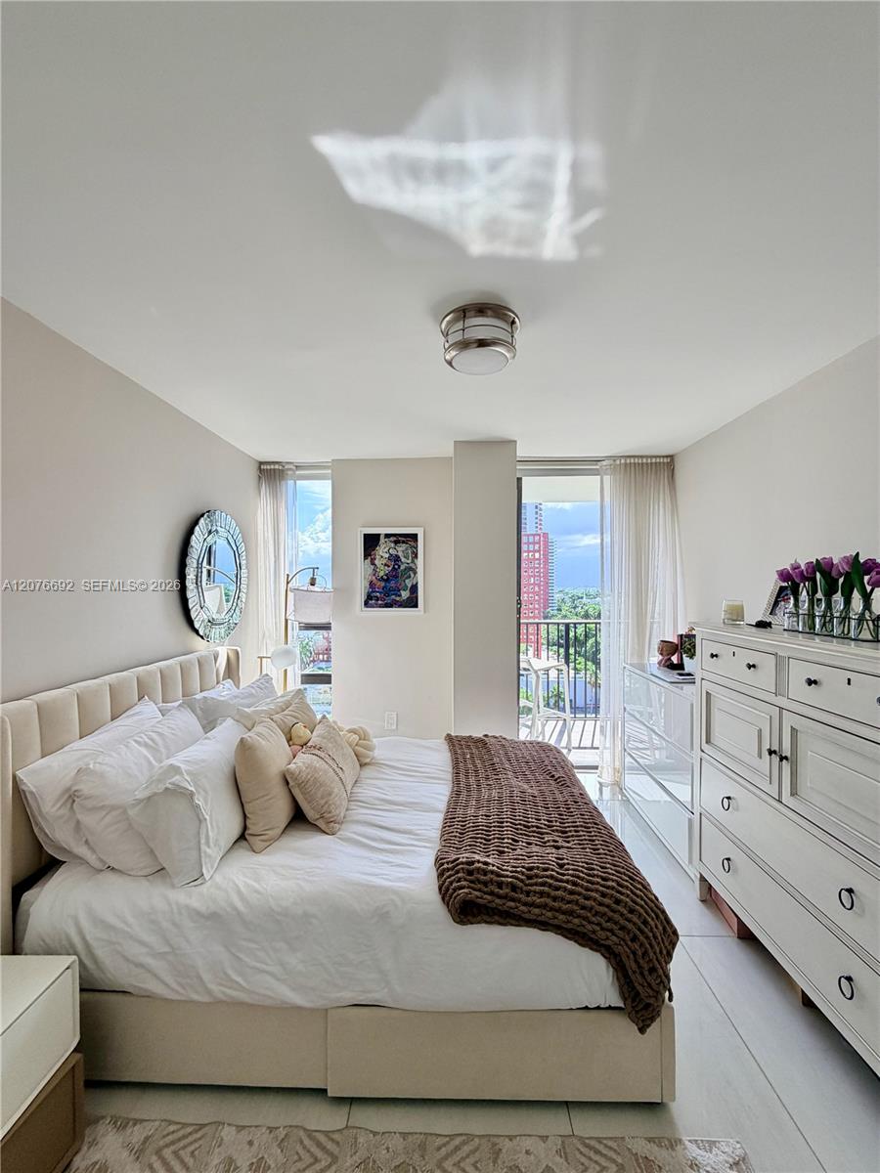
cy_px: 586
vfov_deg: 102.1
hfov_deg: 85.7
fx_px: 475
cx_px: 440
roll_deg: +0.6
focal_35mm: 14
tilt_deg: +1.1
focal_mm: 2.22
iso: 50
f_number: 2.2
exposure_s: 1/156
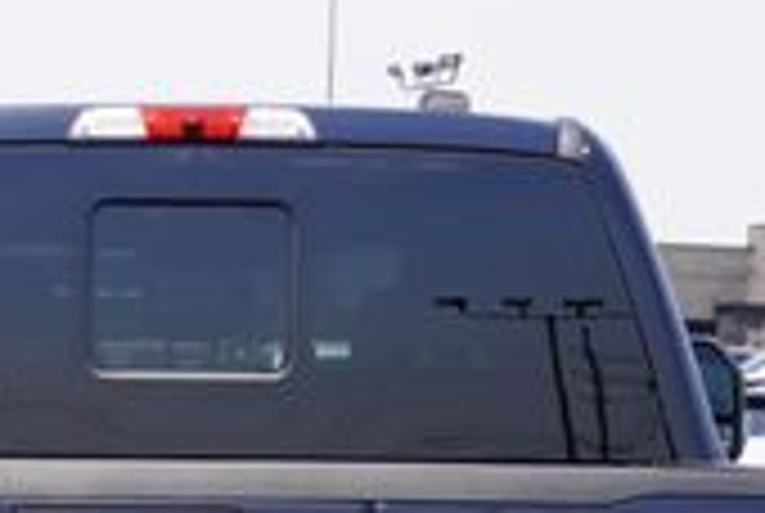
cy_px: 900
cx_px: 135
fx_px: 2640
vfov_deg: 10.5
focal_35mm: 124
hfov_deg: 16.4
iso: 100
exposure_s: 1/125
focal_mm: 22
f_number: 9
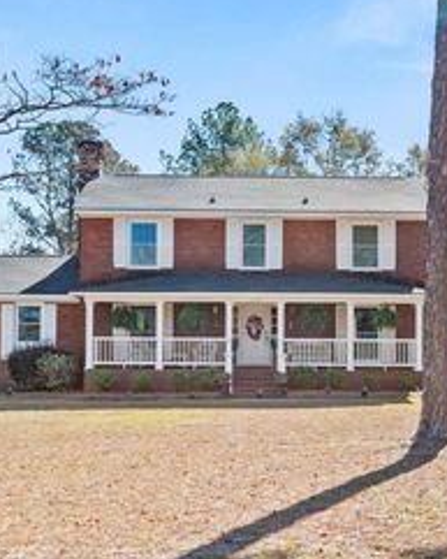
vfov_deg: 25.7
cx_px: 273
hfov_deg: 20.7
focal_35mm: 74
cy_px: 281
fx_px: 1223
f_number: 6.3
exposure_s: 1/640
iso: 400
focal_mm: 38
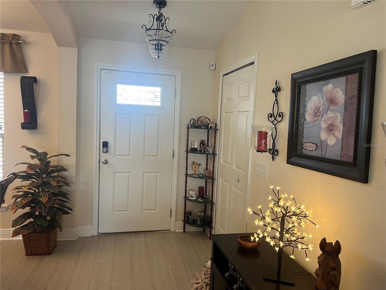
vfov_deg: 53.1
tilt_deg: -5.0
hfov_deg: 67.3
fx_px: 290
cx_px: 193
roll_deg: -2.5
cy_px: 145
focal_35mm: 26
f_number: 1.5
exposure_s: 1/60
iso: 100
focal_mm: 5.7
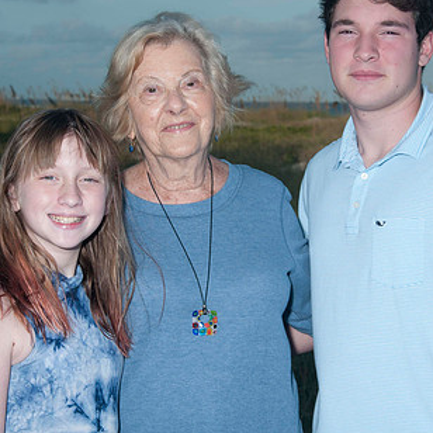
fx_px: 1627
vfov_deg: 15.1
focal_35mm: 115
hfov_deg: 15.2
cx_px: 239
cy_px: 176
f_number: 9
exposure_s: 1/250
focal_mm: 48
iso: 100
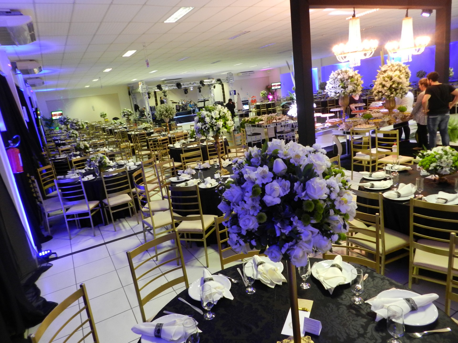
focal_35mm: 23
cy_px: 172
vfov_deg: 58.9
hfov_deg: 73.9
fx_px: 304
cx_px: 229
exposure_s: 1/8
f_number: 3.4
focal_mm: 4
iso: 400
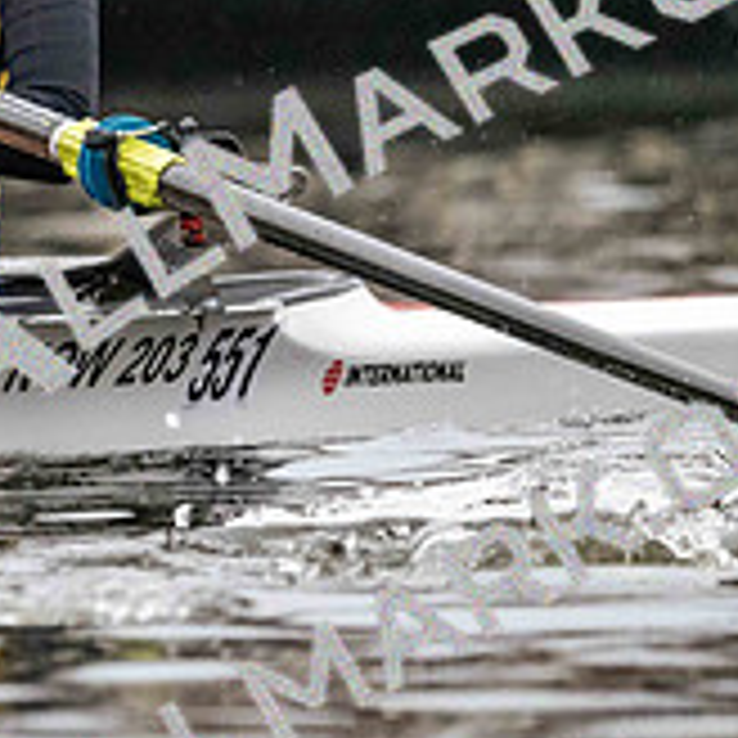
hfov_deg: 1.5
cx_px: -490
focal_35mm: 1205
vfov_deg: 1.5
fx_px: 29065
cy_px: 54
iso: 7200
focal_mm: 400
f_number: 4.5
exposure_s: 1/2000
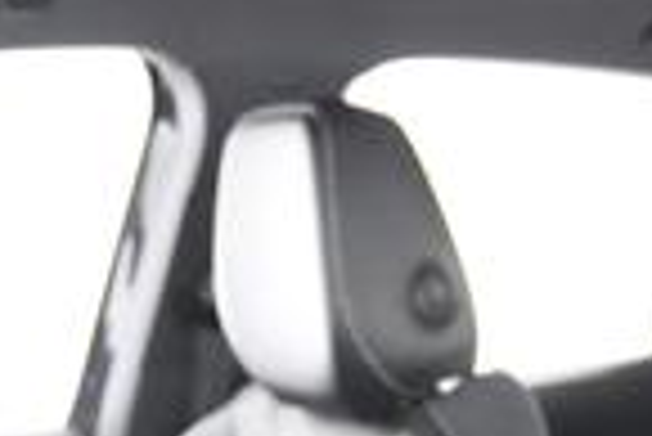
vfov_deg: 15.0
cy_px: 854
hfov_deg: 26.9
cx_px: 387
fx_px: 1360
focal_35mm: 75
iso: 12800
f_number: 2.8
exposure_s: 1/40
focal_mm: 17
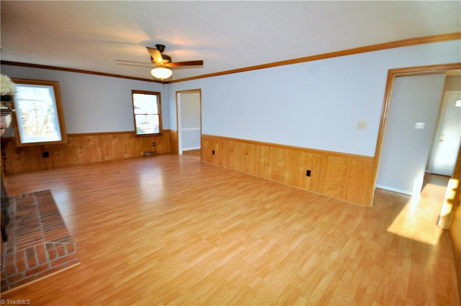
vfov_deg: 77.1
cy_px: 153
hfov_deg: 100.5
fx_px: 192
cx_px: 230
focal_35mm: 15
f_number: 4
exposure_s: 1/60
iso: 800
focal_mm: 10
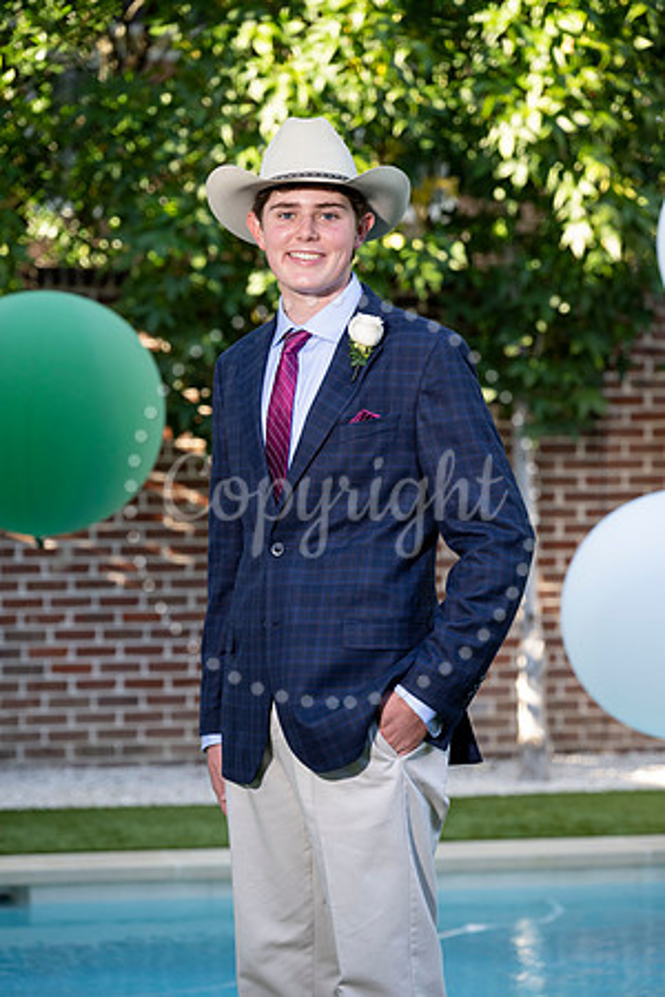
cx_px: 332
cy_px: 498
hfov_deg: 11.4
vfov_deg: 17.1
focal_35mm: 120
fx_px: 3325
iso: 400
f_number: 5
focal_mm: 120
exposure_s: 1/200
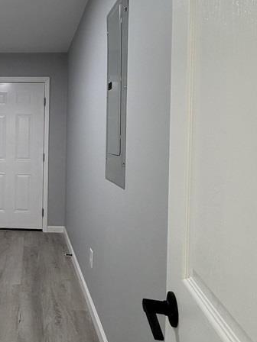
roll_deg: -1.1
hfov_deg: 41.9
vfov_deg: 59.7
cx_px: 12
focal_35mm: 30
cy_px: 146
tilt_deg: -2.9
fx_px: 297
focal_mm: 2.22
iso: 200
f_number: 2.2
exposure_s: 1/60
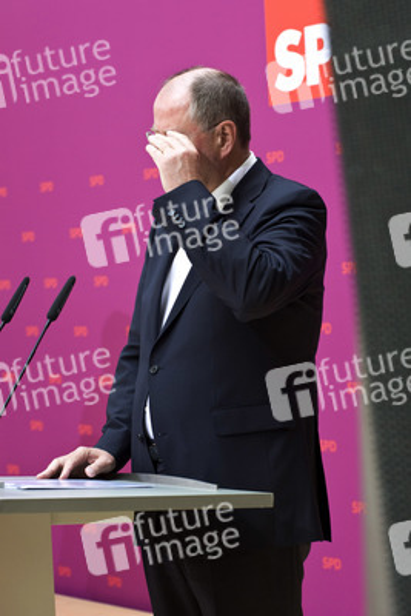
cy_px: 308
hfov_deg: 17.1
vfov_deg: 25.4
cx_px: 206
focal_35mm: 80
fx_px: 1369
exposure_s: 1/200
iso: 1600
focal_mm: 80
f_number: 7.1
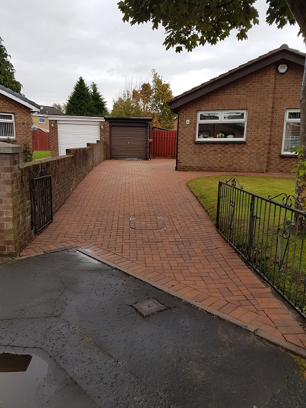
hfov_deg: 53.1
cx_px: 153
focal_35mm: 26
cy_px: 204
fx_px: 306
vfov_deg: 67.3
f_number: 1.7
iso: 40
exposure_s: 1/576
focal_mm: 4.2
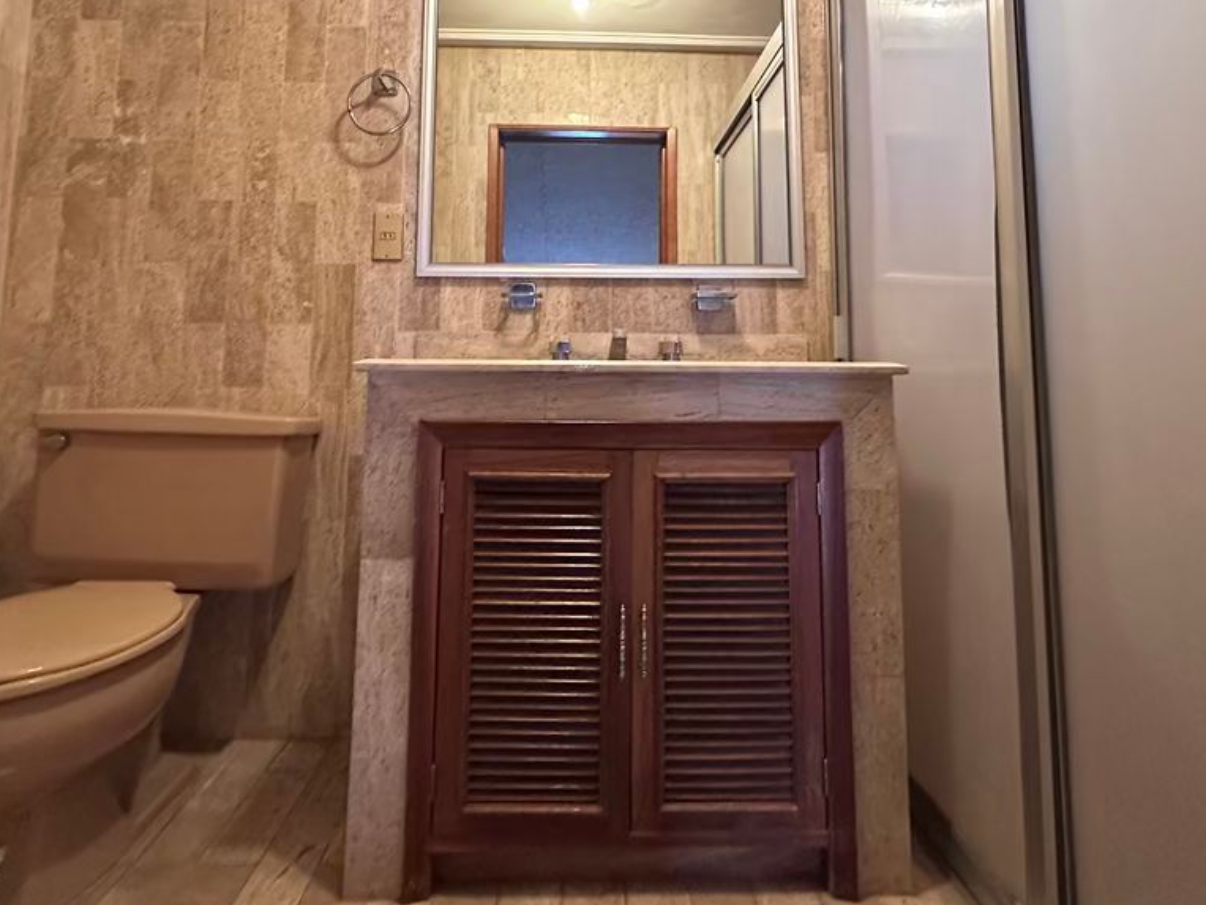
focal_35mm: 22
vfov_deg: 59.5
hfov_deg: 76.4
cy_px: 291
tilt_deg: +6.6
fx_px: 766
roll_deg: -0.8
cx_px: 587
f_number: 2.2
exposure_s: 1/60
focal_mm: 2.22
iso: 640
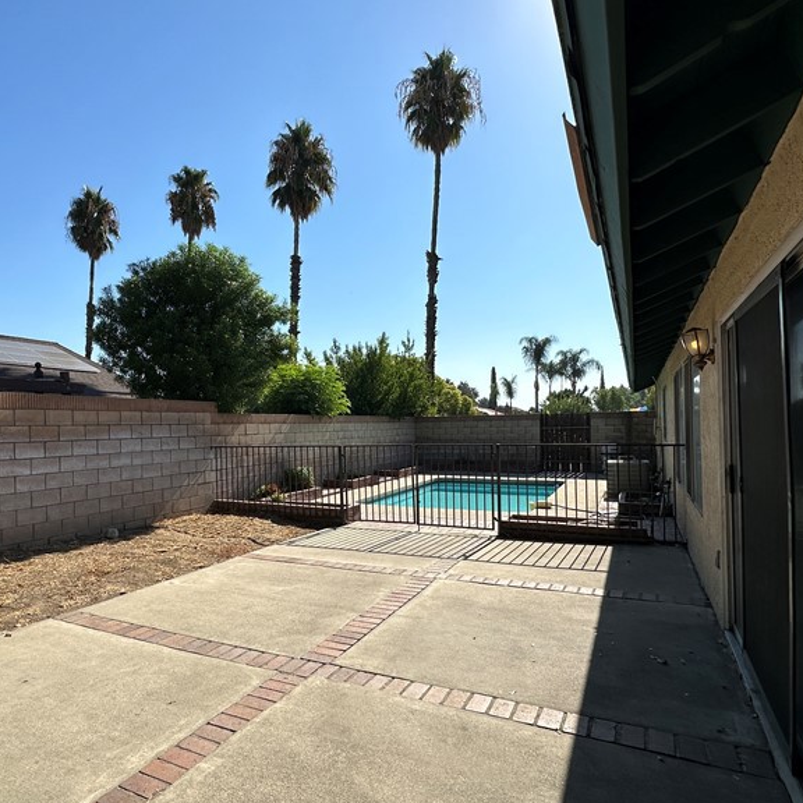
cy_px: 421
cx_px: 308
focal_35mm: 22
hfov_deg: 68.7
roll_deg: +0.7
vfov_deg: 69.6
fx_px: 577
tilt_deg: +1.1
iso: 50
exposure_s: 1/2817
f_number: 2.2
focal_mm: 2.22
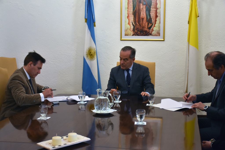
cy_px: 75
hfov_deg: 35.0
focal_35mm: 57
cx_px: 112
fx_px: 356
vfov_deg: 23.8
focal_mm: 38
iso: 800
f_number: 4.2
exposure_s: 1/40
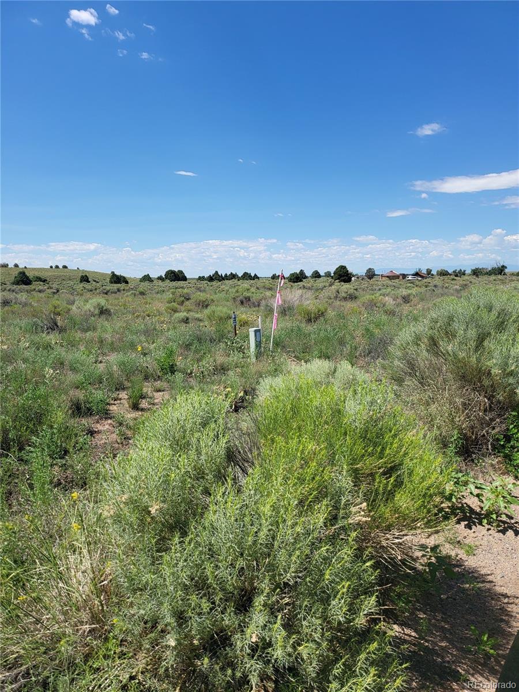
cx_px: 260
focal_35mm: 24
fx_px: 480
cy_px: 346
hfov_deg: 56.8
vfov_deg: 71.6
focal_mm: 5
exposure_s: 1/2686
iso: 40
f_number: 1.8
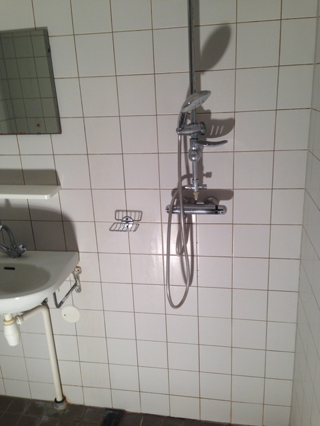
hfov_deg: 42.9
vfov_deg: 55.4
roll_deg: +2.6
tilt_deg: -15.6
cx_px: 160
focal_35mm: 33
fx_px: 407
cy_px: 213
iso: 50
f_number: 2.4
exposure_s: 1/40
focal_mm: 4.12
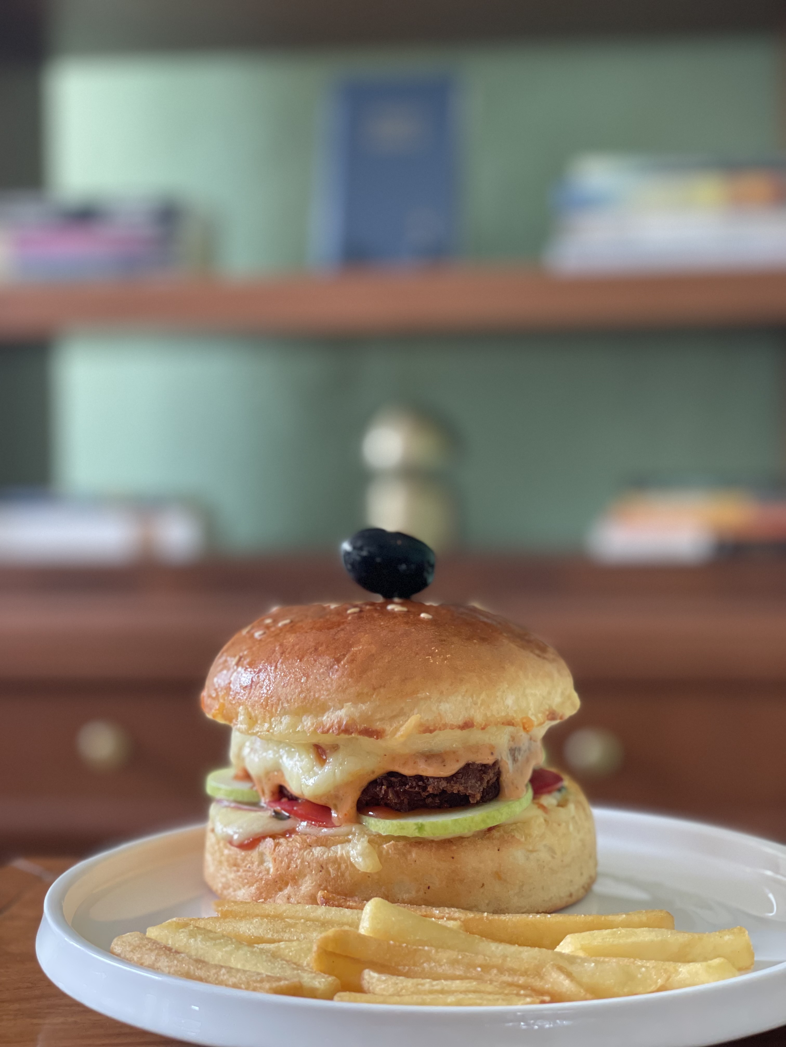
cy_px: 524
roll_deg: +1.3
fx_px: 1574
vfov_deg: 36.8
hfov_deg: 28.0
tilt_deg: -0.9
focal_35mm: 52
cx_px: 393
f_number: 2
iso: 250
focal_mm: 6
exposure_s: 1/118
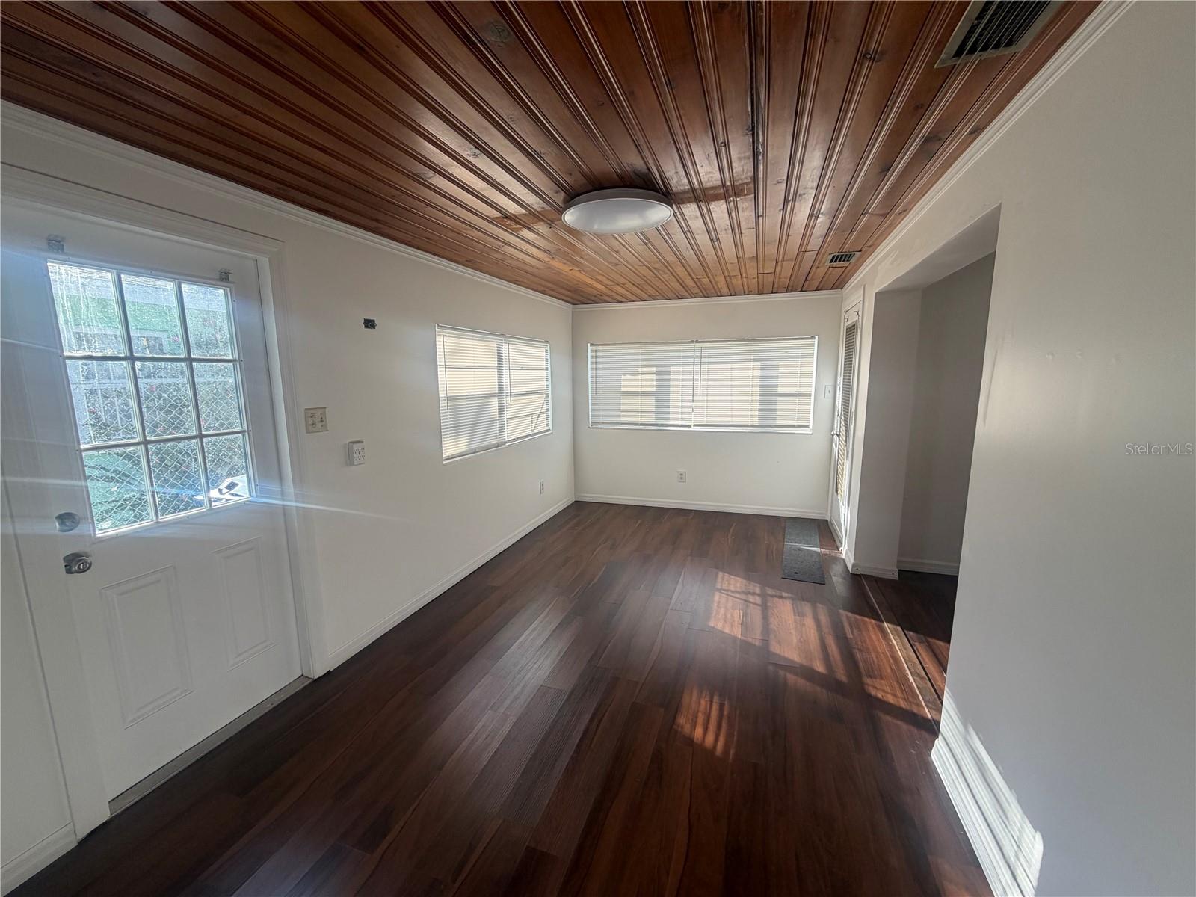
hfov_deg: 102.1
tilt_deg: -7.9
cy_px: 448
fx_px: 484
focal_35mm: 14
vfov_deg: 85.7
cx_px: 598
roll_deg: +0.8
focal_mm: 2.22
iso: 50
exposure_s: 1/141
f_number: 2.2
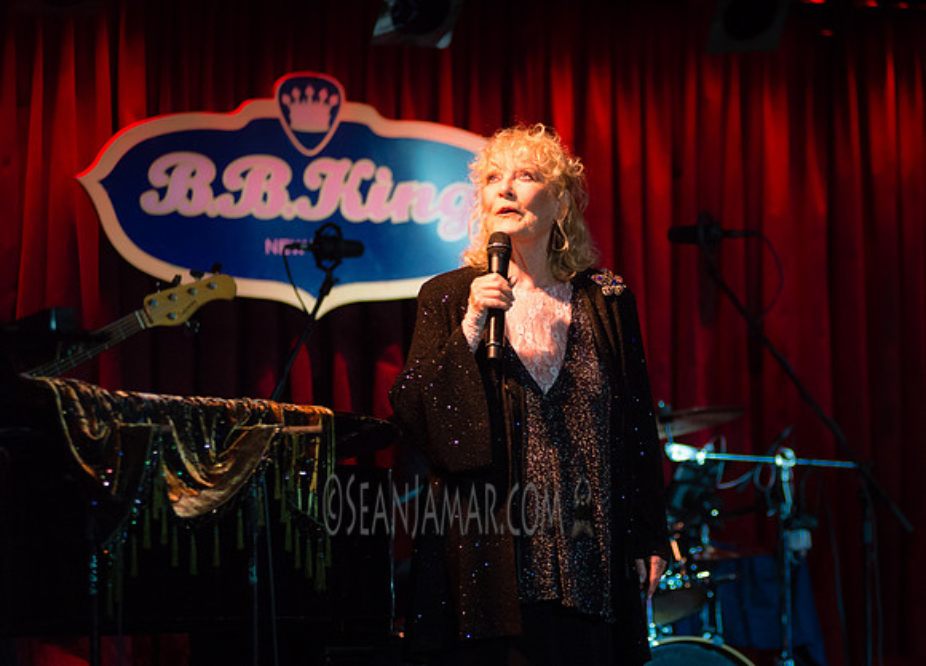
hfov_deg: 12.3
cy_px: 316
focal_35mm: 162
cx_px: 555
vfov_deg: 8.9
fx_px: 4283
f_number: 2.8
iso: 4000
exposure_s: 1/320
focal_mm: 135
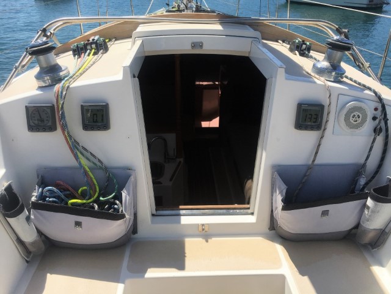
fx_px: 328
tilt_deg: -27.5
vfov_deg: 48.2
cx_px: 196
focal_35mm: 29
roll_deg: +0.4
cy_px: 147
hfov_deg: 61.7
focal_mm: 4.15
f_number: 2.2
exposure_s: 1/2747
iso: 25
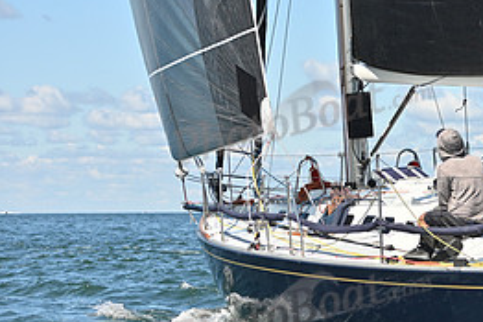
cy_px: 189
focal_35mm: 155
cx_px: 529
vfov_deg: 8.9
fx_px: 2081
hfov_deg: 13.0
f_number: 3.2
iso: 250
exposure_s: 1/2500
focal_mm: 70
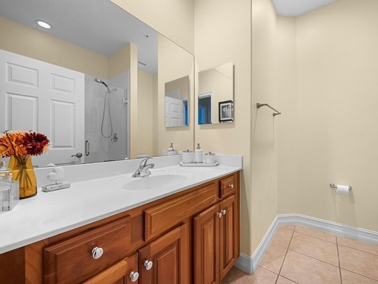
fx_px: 153
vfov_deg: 85.7
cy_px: 142
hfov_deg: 101.9
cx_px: 201
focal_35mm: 14
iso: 2000
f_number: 9
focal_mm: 12
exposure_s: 1/20
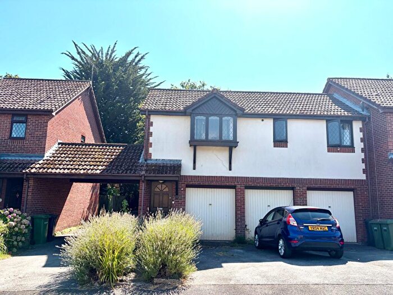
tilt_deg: +9.8
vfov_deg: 53.1
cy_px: 148
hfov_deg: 67.3
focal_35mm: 26
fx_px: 295
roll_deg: -0.4
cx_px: 196
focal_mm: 5.96
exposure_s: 1/3279
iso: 50
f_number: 1.6
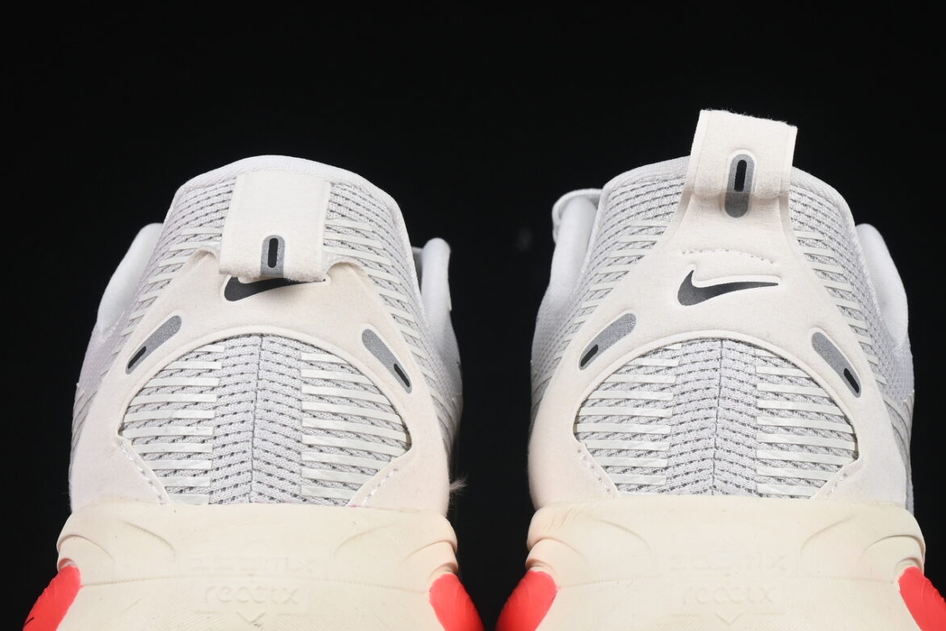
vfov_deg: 8.4
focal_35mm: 163
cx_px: 516
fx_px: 4282
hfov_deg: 12.6
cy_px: 337
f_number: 8
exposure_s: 1/80
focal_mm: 50
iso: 160
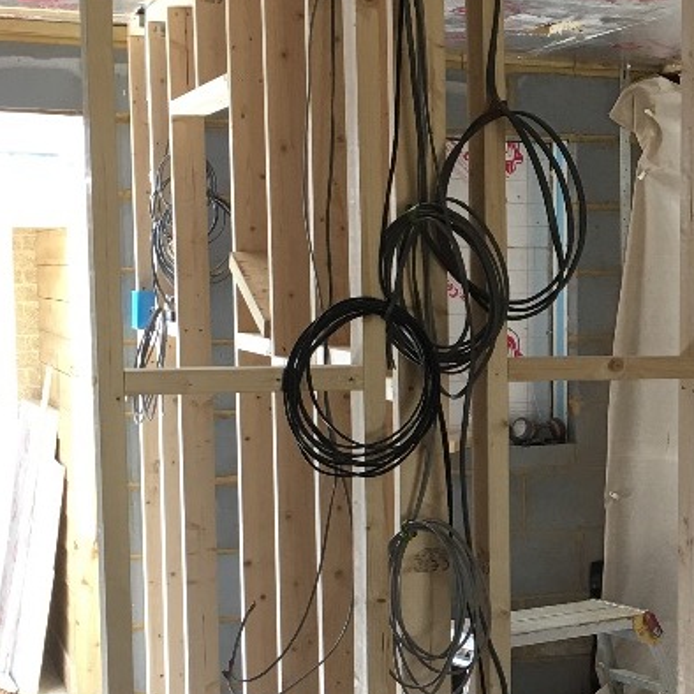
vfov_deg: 22.1
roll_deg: -1.4
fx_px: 1769
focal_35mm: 78
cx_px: 698
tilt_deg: -5.3
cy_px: 477
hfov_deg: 21.4
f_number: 2.2
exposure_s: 1/33
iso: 32
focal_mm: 4.15
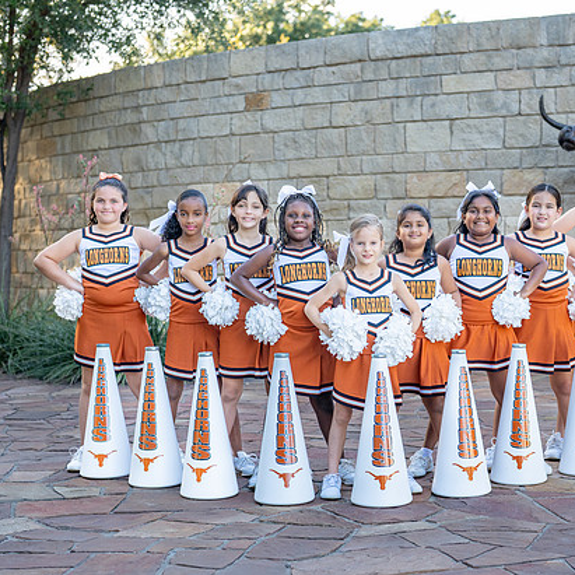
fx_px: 1409
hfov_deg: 23.0
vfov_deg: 23.0
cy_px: 320
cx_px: 359
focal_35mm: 75
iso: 250
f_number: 2.5
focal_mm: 50
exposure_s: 1/400
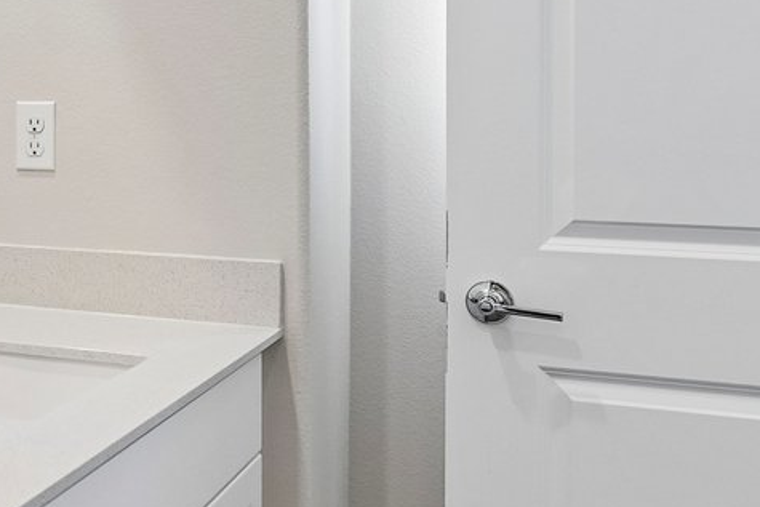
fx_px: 1183
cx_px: -122
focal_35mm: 56
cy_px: 97
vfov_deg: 23.8
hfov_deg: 30.8
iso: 320
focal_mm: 13
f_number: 7.1
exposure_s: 1/30
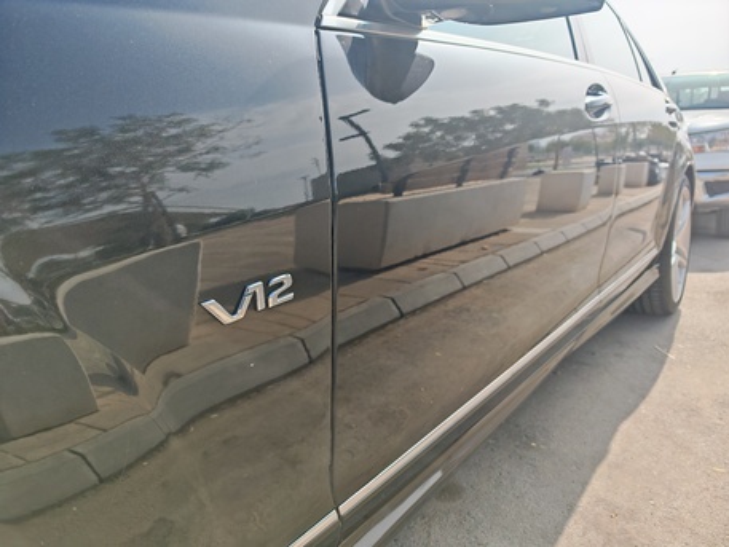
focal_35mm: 24
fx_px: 506
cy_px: 274
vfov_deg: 56.8
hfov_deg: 71.6
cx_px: 364
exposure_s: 1/5300
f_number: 2
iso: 100
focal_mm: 6.83
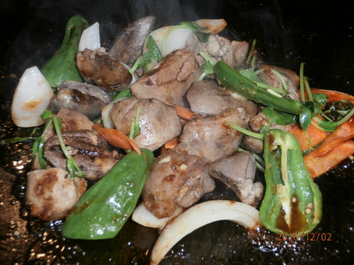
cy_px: 132
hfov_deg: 28.6
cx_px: 177
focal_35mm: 68
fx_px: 695
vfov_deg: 21.6
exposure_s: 1/40
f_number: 4.7
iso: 200
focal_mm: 12.1
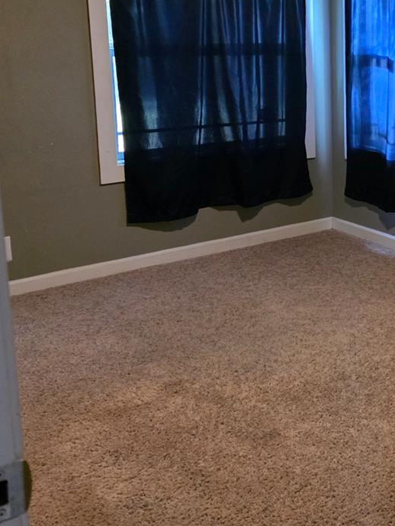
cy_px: 196
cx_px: 422
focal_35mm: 50
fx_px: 760
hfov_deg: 27.0
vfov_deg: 37.9
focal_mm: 6.3
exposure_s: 1/120
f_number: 1.7
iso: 2500
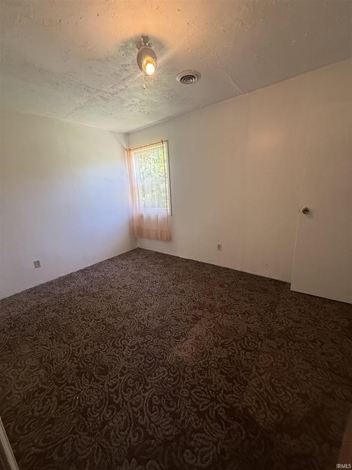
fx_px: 190
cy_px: 235
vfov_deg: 102.1
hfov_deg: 85.7
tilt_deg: -13.4
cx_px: 176
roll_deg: +4.5
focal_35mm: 14
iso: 250
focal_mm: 2.22
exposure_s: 1/120
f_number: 2.2
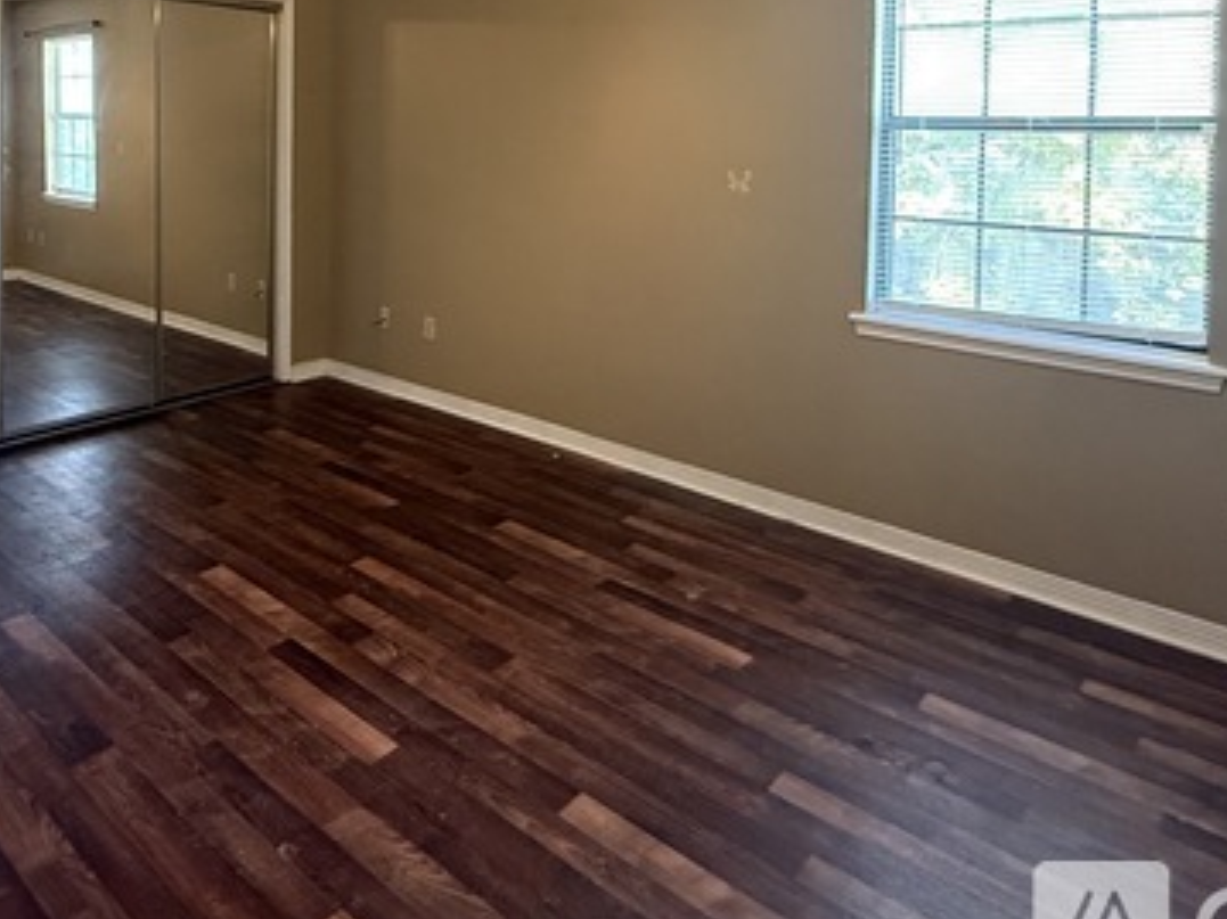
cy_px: 143
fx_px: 921
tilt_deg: -1.0
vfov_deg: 49.0
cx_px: 446
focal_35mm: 26
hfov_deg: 66.1
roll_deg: -1.0
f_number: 2.2
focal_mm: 2.22
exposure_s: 1/60
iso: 640
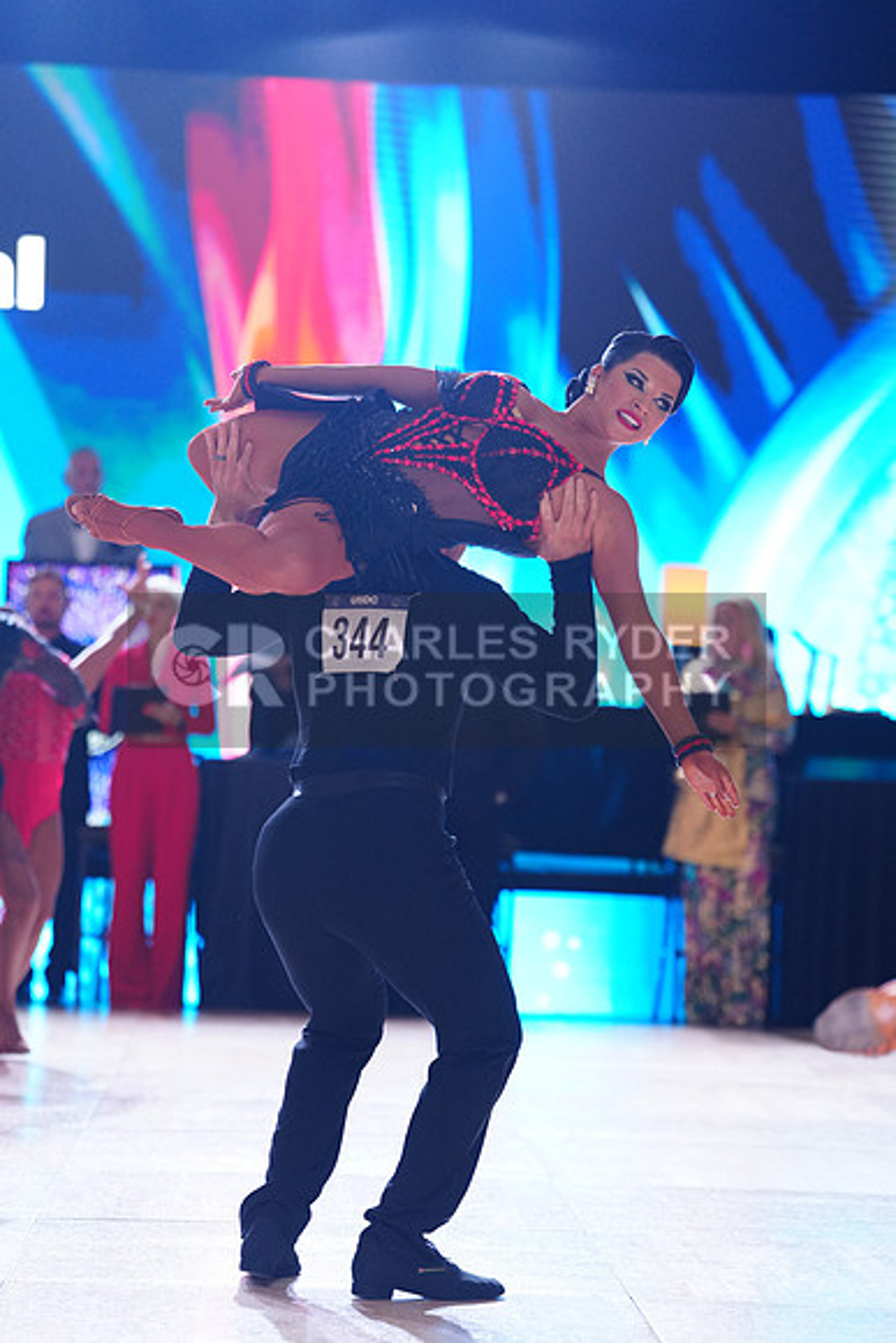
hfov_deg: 11.8
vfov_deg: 17.6
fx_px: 4328
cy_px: 672
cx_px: 448
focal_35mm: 116
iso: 1600
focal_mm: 116
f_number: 2.8
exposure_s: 1/400
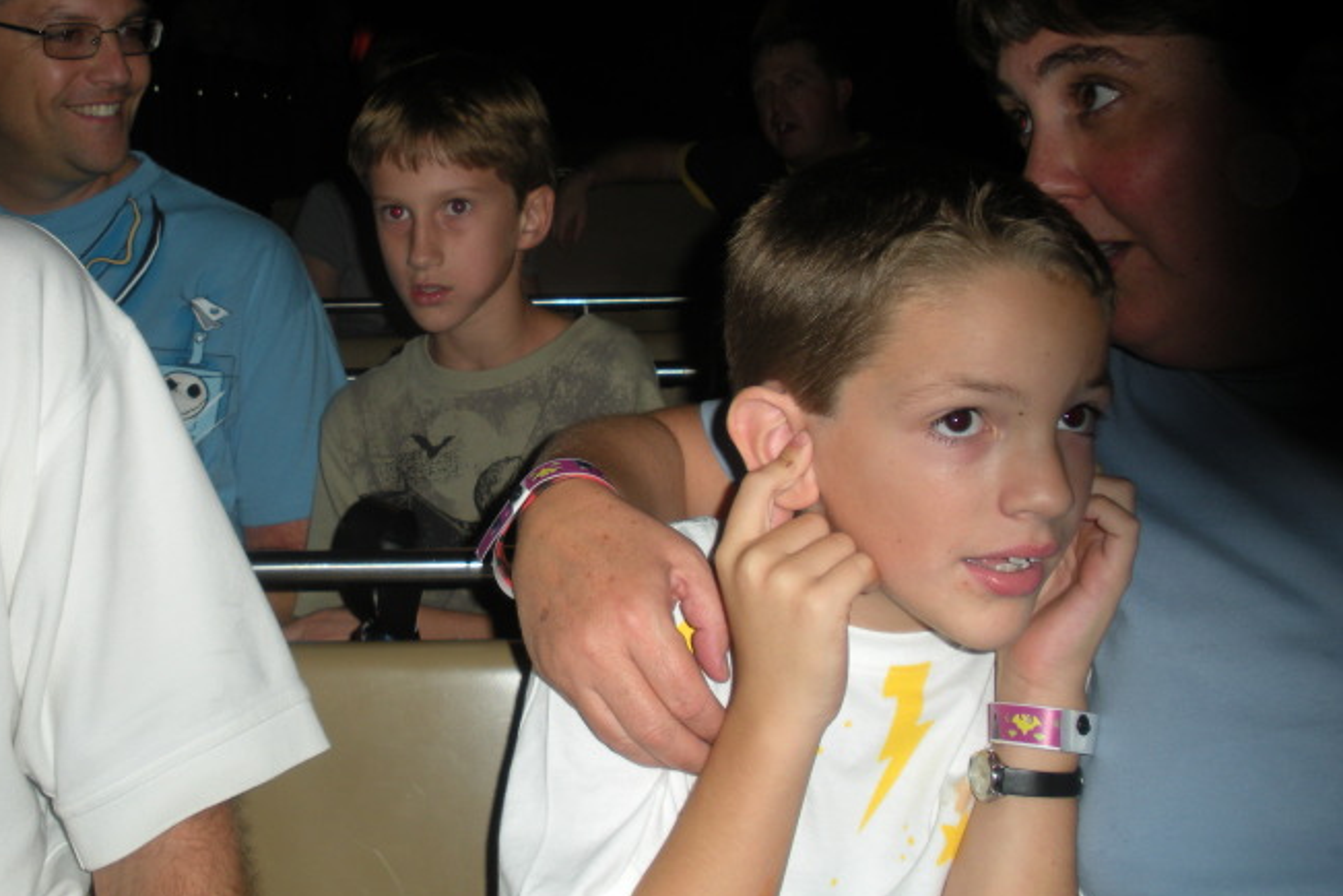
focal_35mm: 46
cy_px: 322
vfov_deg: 29.1
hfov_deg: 42.5
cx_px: 522
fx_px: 1716
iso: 64
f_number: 3.5
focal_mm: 6.3
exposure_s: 1/60
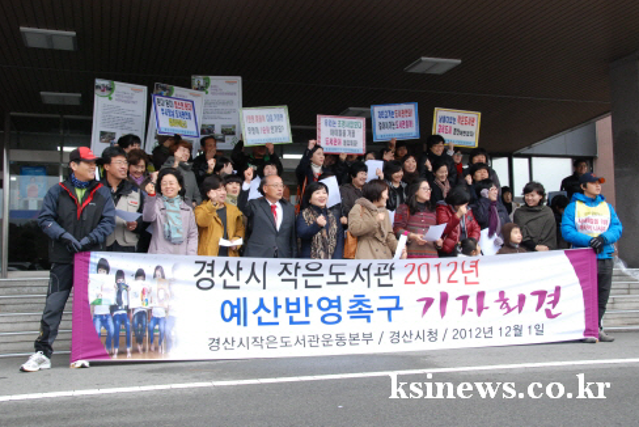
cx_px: 323
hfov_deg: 48.4
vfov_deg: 33.4
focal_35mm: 40
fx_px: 710
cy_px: 215
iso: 800
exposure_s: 1/160
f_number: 6.3
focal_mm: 26
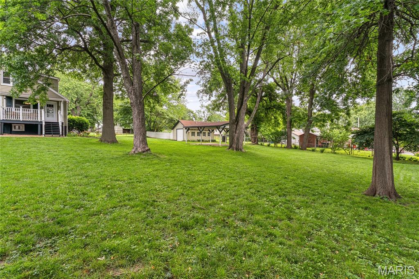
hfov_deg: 96.0
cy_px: 140
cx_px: 210
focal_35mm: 16
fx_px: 188
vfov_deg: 73.0
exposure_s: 1/4
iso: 100
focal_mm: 16.2
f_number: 22
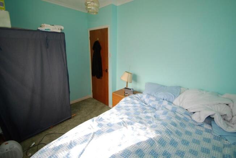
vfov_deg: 77.5
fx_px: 98
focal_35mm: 15
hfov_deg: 100.3
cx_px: 118
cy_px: 79
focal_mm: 10
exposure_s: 1/60
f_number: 4
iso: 200
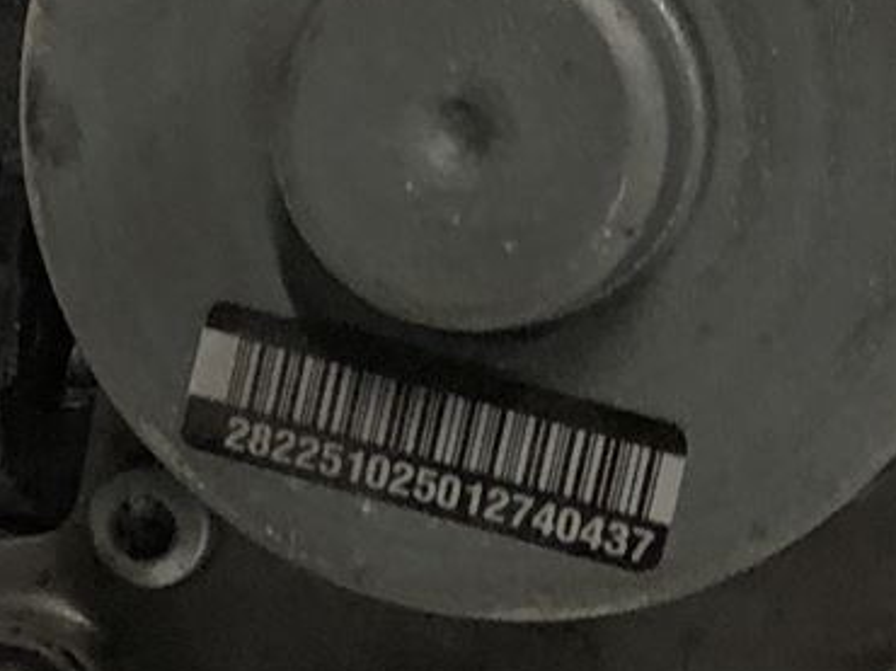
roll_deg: +2.2
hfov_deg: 12.7
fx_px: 4009
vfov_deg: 9.5
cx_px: 521
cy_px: 124
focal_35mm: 155
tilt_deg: -30.3
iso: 40
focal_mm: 3.99
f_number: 1.8
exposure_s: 1/25
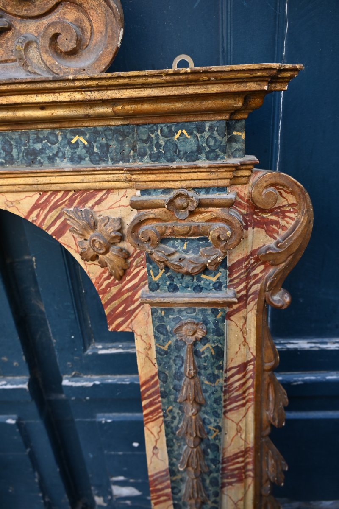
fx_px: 413
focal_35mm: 29
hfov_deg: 44.6
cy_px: 254
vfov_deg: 63.2
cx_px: 170
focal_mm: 19.5
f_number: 4
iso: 250
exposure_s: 1/250
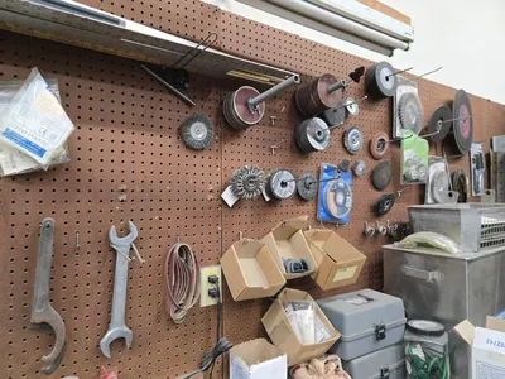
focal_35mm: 23
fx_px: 336
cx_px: 252
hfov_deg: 73.9
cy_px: 190
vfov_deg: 58.9
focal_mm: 5.4
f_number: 1.8
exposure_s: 1/120
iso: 500
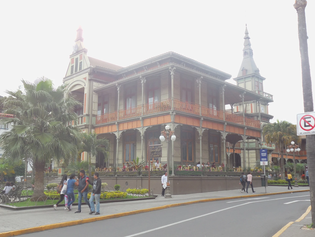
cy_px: 118
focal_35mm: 38
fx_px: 346
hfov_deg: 49.0
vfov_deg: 37.7
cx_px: 158
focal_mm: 6.8
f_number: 4.2
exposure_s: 1/100
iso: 125
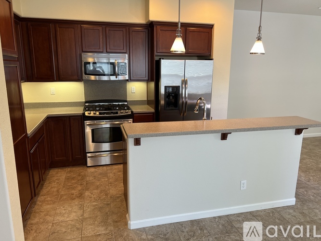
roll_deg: -0.4
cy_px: 120
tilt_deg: -13.2
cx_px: 160
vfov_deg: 53.0
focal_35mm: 26
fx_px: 241
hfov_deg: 67.3
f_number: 1.5
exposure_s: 1/120
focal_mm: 5.7
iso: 100
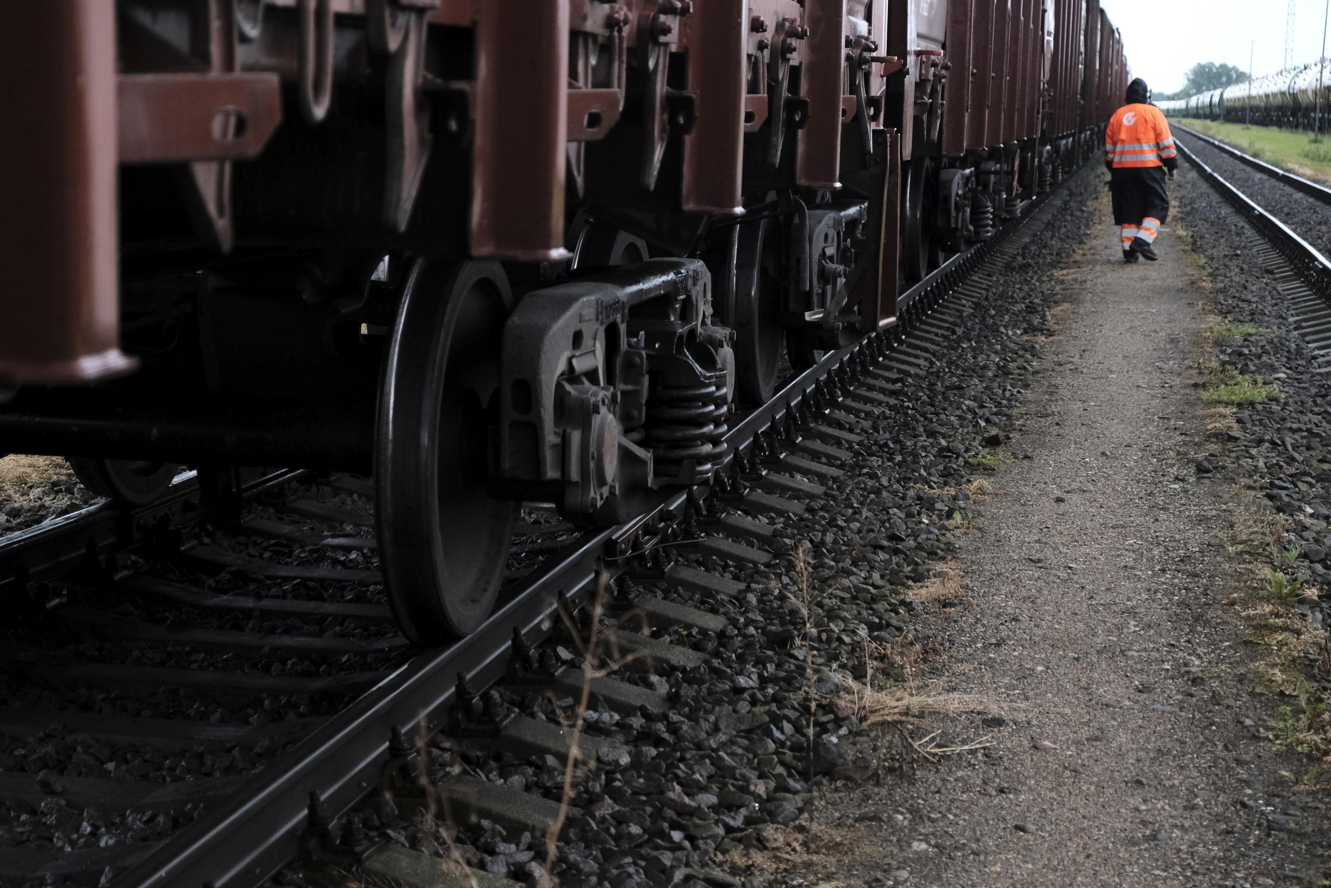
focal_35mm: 69
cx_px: 666
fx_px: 2551
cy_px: 444
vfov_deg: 19.7
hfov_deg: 29.2
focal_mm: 46.3
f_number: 4
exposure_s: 1/500
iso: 1600
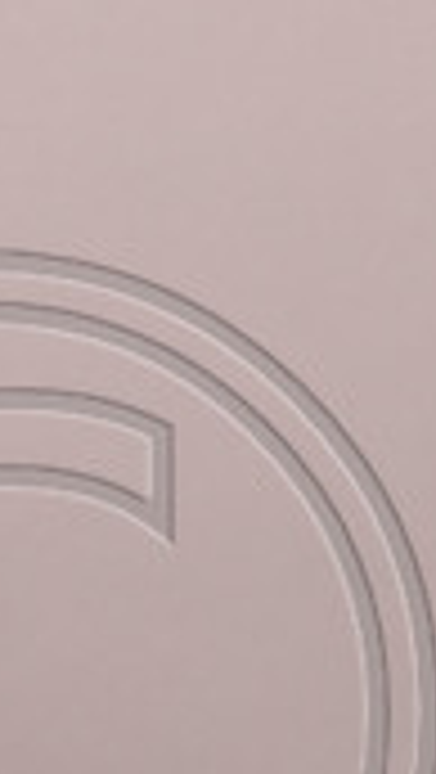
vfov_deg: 6.1
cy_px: 711
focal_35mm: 353
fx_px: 7241
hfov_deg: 3.4
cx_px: -27
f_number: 4
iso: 250
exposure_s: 1/200
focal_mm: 100
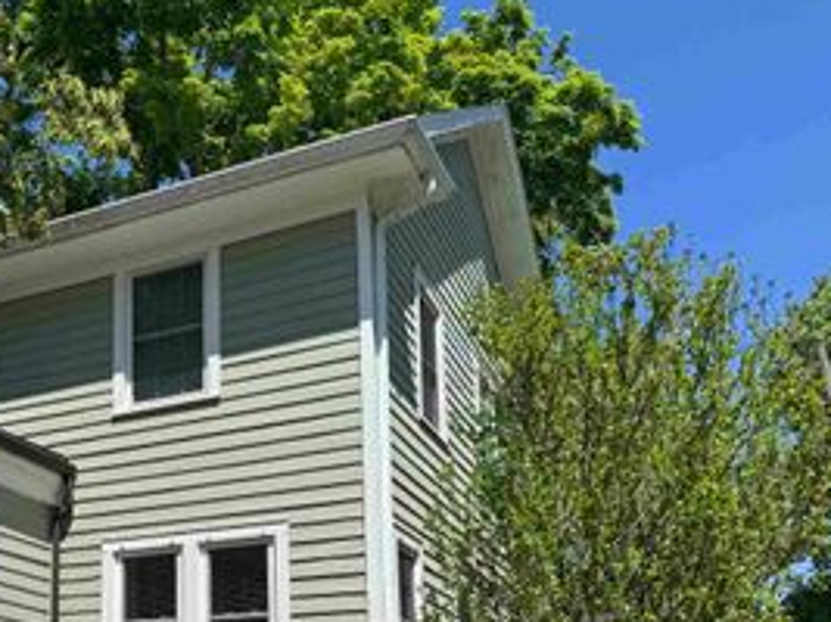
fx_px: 1080
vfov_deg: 30.7
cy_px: 561
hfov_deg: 39.2
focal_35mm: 45
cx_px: 87
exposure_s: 1/4310
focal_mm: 6.76
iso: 80
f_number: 1.78
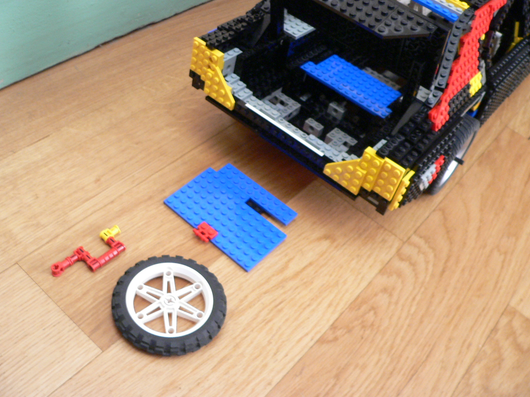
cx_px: 262
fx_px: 567
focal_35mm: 37
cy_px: 199
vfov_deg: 38.7
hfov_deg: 50.1
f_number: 2.8
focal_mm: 6
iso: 200
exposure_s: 1/4
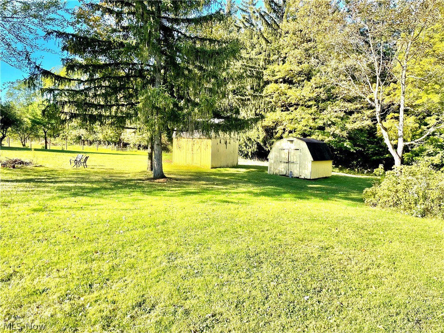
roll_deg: -2.0
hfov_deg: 67.3
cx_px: 222
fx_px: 333
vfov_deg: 53.1
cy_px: 166
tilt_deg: -4.6
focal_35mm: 26
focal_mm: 4.2
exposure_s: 1/988
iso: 32
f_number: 1.6
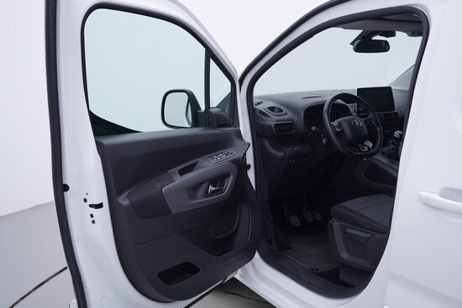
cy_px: 154
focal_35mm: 36
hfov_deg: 53.1
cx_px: 231
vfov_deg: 36.9
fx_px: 462
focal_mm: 24
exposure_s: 1/80
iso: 125
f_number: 4
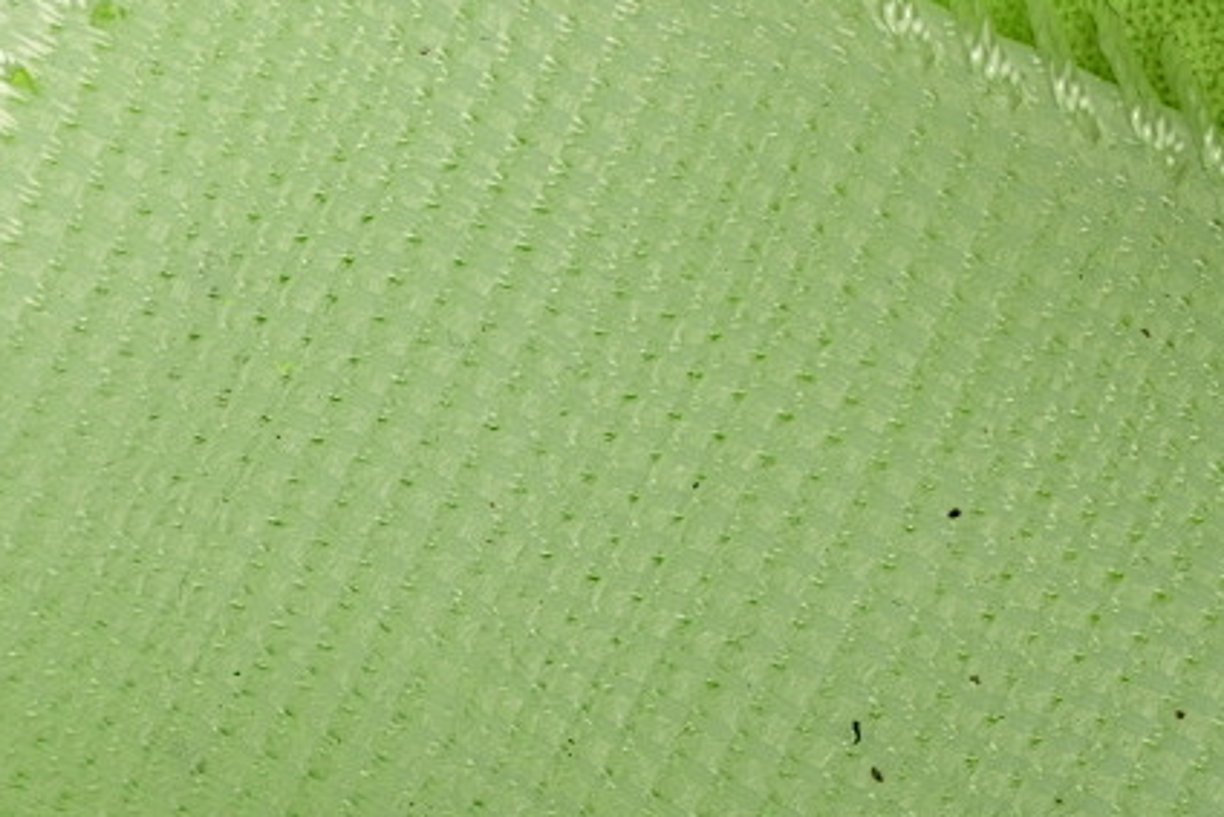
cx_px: 1042
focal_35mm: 191
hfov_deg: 10.7
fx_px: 6496
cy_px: 756
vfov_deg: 7.2
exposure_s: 1/80
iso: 160
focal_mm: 50
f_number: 7.1
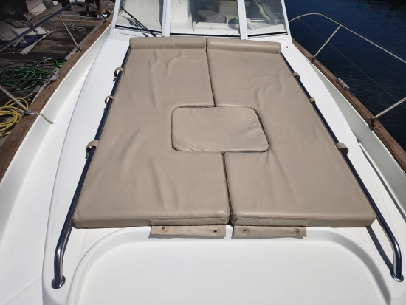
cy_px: 152
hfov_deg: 71.6
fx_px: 282
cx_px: 203
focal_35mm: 24
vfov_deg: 56.9
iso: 101
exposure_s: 1/6369
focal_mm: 5.56
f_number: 1.8
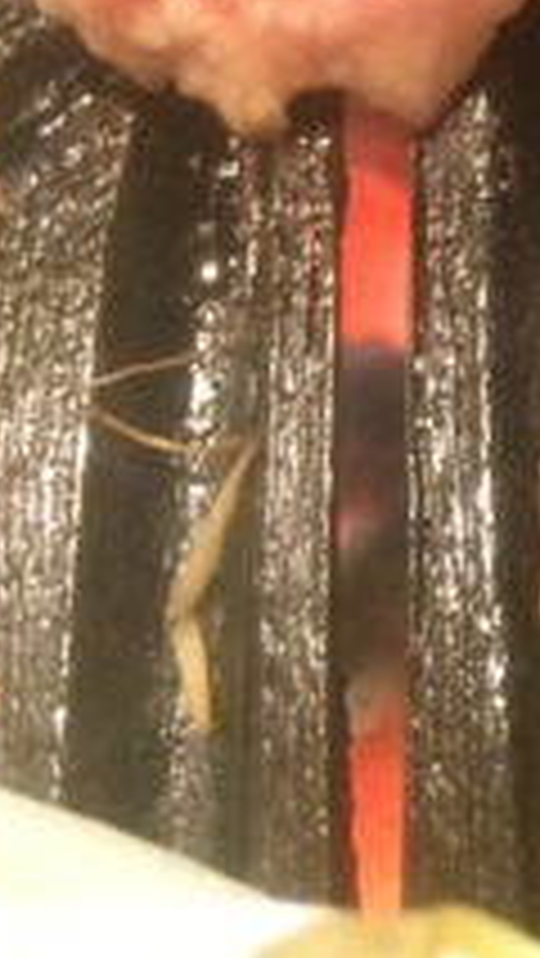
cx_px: 864
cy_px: -214
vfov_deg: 19.3
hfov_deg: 11.1
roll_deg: +2.3
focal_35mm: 104
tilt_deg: -28.4
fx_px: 2644
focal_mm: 4.15
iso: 400
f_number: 2.2
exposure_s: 1/15
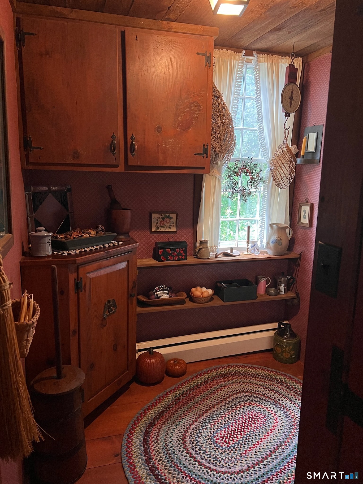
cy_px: 242
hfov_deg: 53.1
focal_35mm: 26
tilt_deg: -10.2
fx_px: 364
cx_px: 182
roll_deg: -0.7
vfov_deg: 67.3
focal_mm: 5.7
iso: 160
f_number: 1.5
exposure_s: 1/60
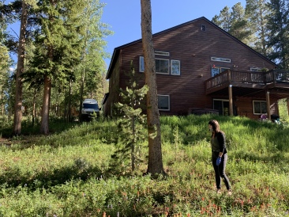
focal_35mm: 26
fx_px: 217
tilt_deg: +9.6
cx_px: 144
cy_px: 108
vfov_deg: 53.0
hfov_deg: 67.3
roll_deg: +0.3
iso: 25
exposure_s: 1/354
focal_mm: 4.25
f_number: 1.8
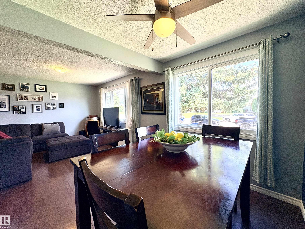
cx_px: 152
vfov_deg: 85.7
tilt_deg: -0.6
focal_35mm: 14
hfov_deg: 102.1
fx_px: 123
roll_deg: +1.5
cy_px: 114
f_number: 2.2
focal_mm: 2.22
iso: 100
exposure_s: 1/120
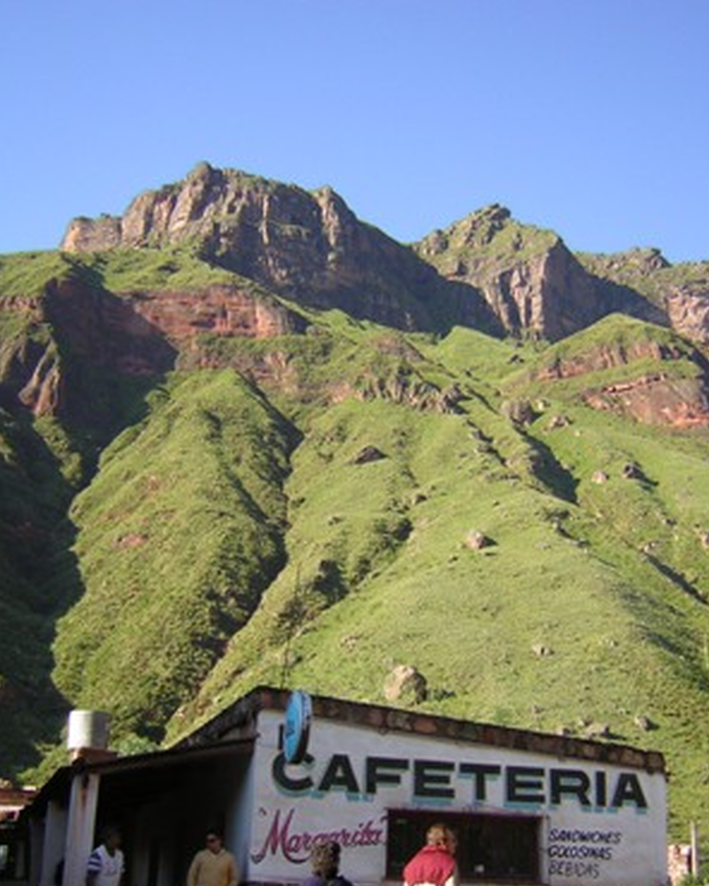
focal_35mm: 50
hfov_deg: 30.3
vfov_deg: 37.3
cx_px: 357
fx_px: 1311
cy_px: 466
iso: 50
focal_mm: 6.1
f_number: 2.9
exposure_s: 1/356
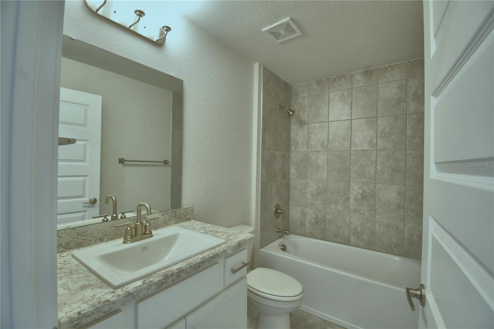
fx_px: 206
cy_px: 164
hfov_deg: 100.4
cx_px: 247
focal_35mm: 15
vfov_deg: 77.3
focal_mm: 10
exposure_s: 1/40
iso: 400
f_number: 4.5
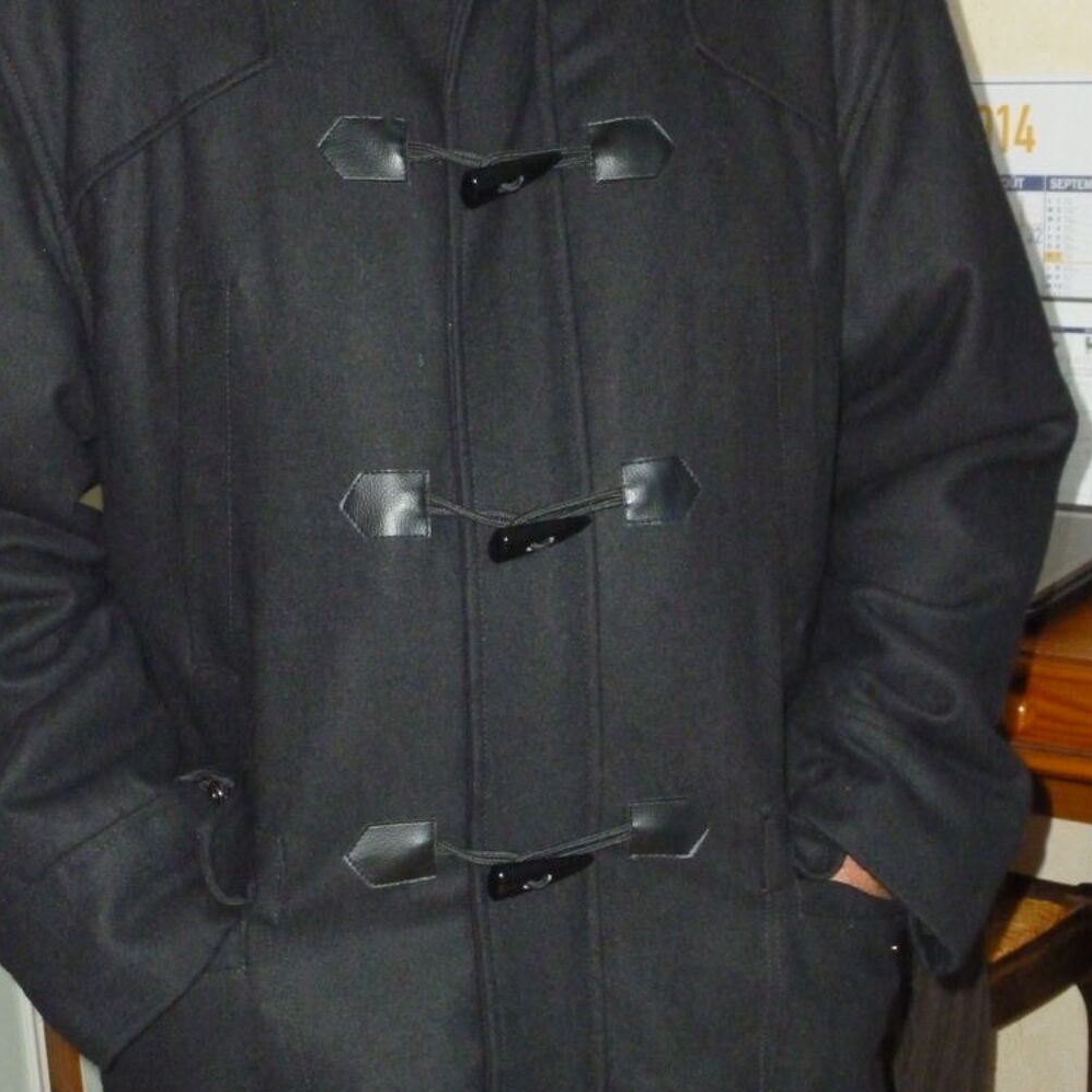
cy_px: 590
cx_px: 547
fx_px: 2784
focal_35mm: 78
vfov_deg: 22.2
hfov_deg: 22.2
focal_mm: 11.8
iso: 800
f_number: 4.8
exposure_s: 1/15
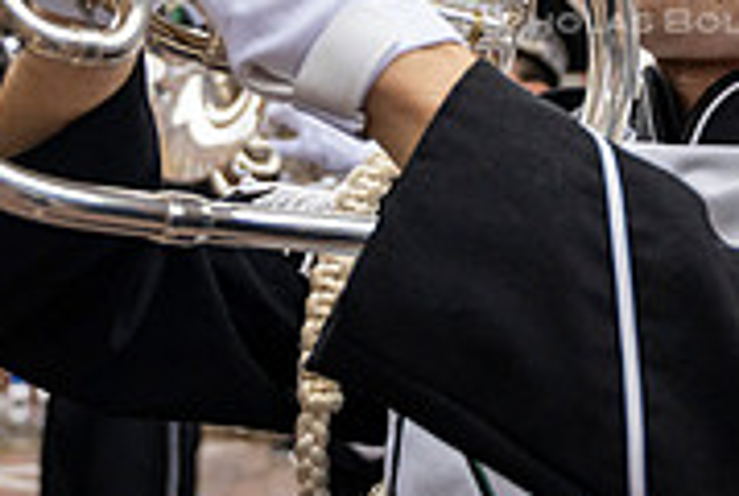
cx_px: 607
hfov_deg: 20.7
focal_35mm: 97
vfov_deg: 13.6
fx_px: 1994
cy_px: -163
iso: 640
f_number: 4
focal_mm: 30
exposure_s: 1/1600
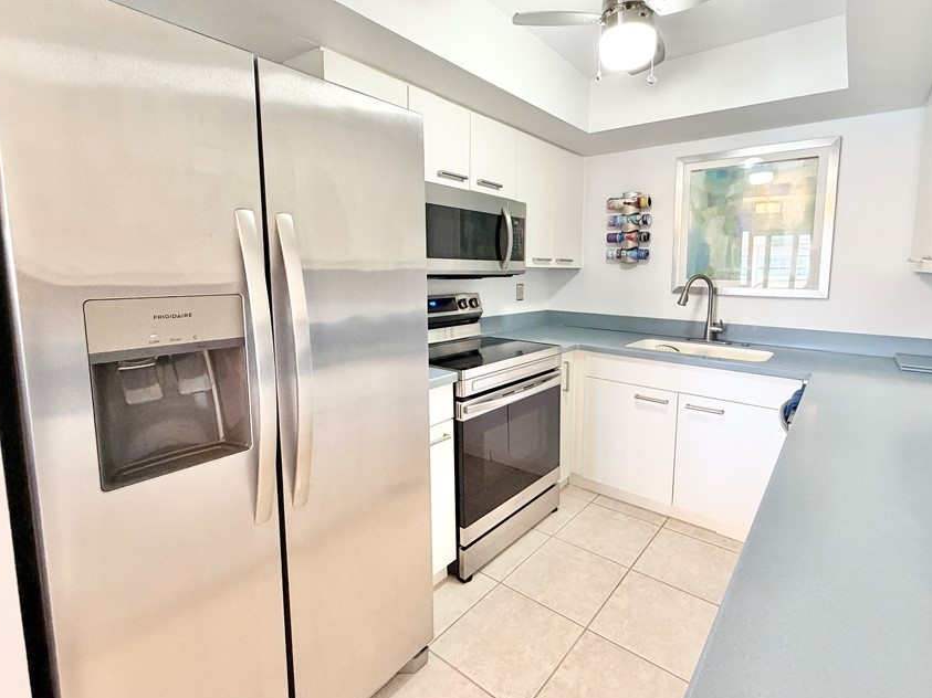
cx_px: 531
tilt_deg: -7.1
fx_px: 458
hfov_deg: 90.5
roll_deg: -0.1
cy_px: 317
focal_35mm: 17
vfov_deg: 74.5
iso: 400
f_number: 2.2
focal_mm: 2.22
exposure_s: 1/60
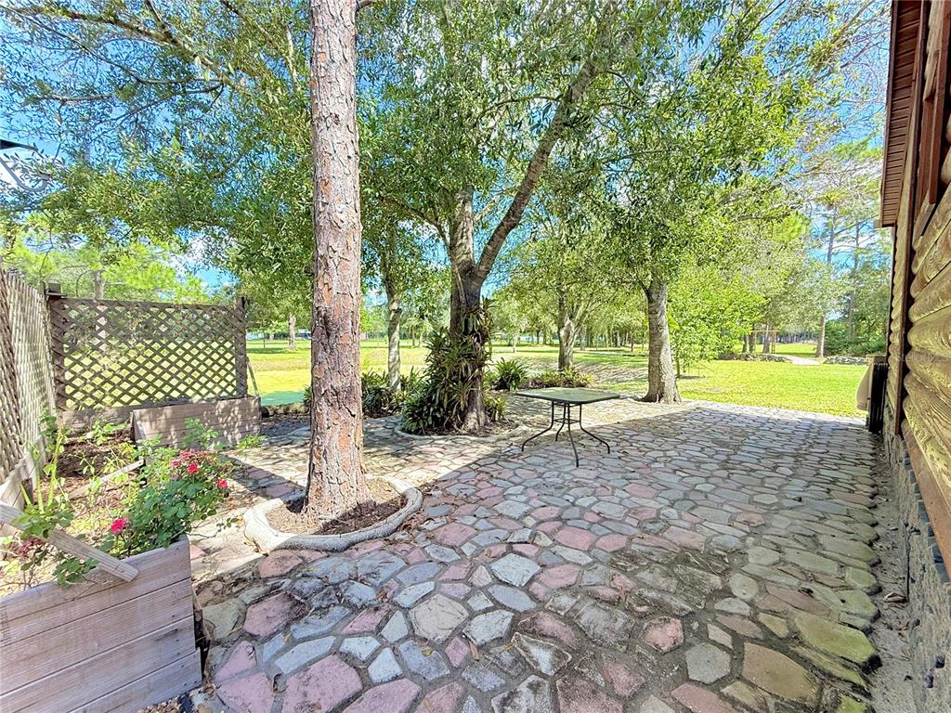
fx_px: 385
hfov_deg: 102.1
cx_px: 476
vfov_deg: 85.7
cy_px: 356
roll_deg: -0.3
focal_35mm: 14
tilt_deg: -2.4
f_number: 2.2
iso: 64
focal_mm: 2.22
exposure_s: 1/427
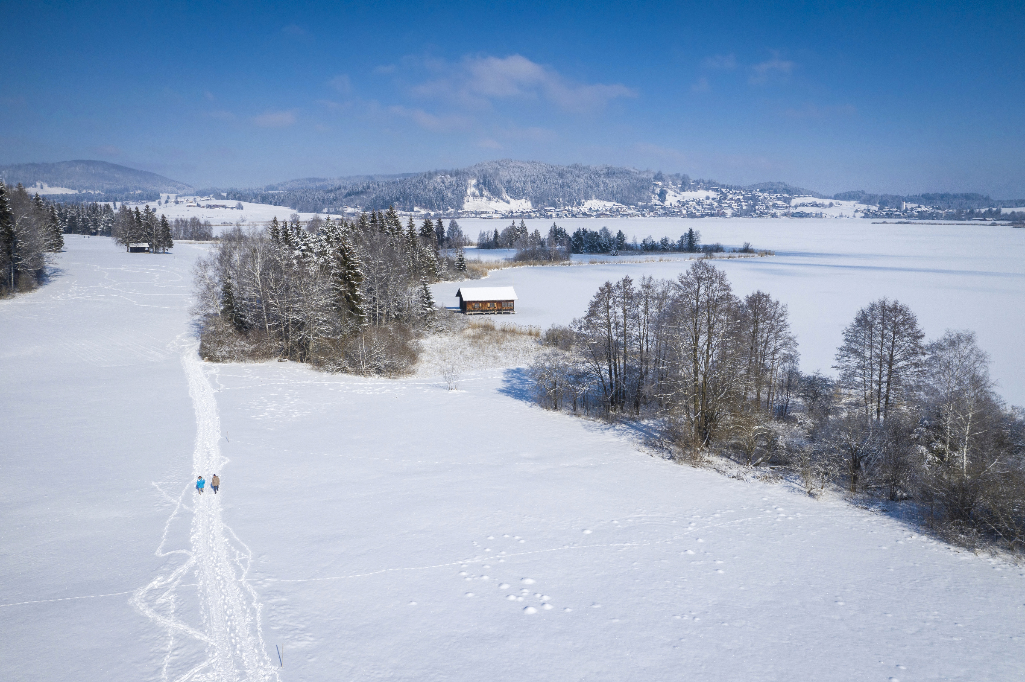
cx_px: 512
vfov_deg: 46.4
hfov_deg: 65.5
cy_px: 341
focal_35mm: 28
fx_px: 797
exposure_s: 1/400
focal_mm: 10.26
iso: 100
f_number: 5.6
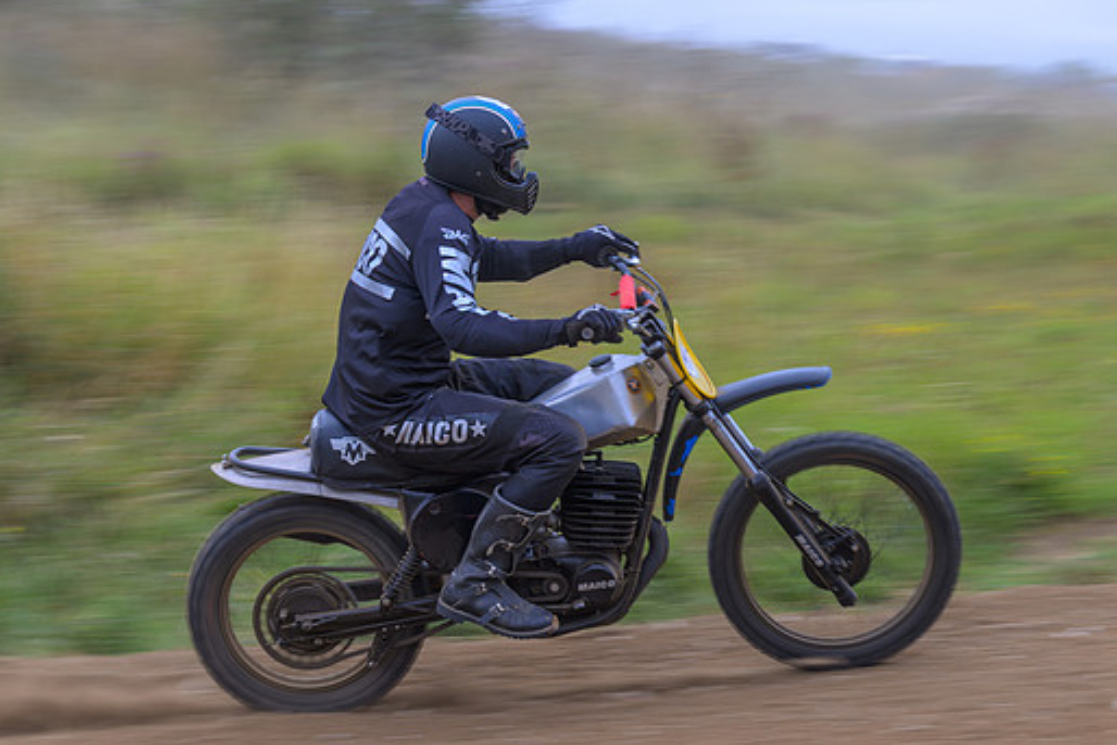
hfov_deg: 19.1
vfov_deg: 12.8
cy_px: 394
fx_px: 3321
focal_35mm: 107
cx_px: 590
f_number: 7.1
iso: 64
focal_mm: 88
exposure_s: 1/100
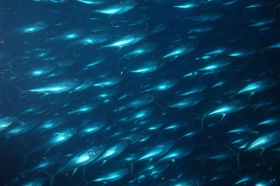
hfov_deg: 53.2
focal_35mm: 36
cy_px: 93
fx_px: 280
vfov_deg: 36.8
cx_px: 140
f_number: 5.6
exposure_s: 1/100
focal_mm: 24
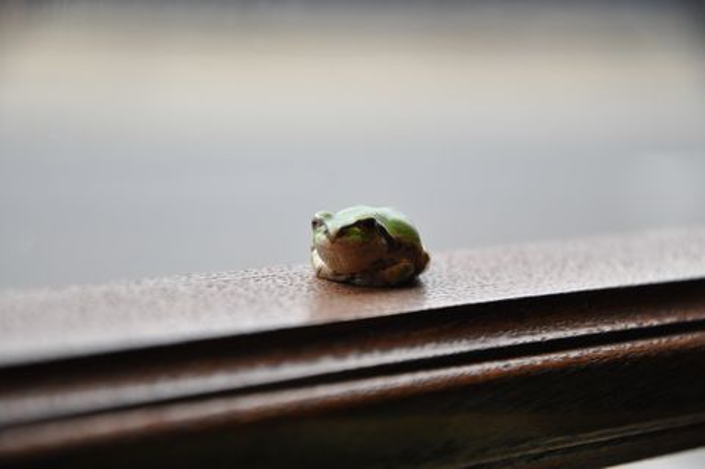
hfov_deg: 13.1
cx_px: 352
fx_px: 3081
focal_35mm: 158
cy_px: 234
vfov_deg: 8.7
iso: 800
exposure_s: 1/200
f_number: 7.1
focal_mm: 105
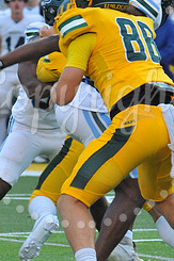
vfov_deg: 2.3
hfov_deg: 1.5
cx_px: 81
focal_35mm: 901
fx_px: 6541
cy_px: 98
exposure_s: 1/200
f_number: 11
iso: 6400
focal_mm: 380
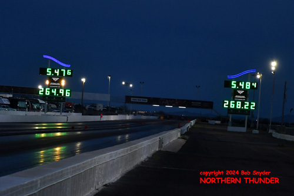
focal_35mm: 120
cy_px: 98
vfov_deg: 11.4
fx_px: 980
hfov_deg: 17.1
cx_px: 147
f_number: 4
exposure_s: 1/250
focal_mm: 80
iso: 500
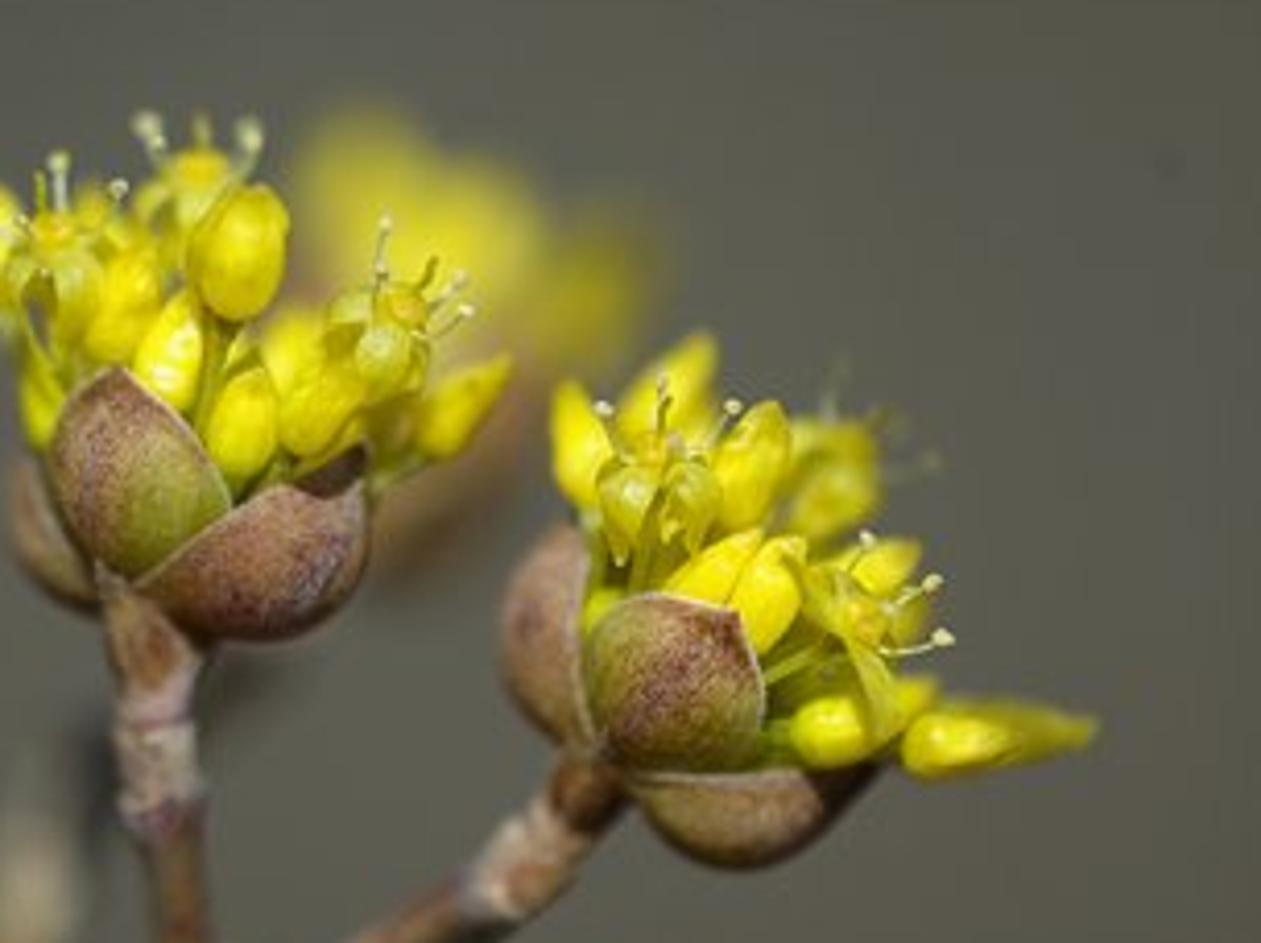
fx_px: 15900
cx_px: 426
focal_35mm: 437
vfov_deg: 3.4
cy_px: 581
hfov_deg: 4.5
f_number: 3.5
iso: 200
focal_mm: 180
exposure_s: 1/1000
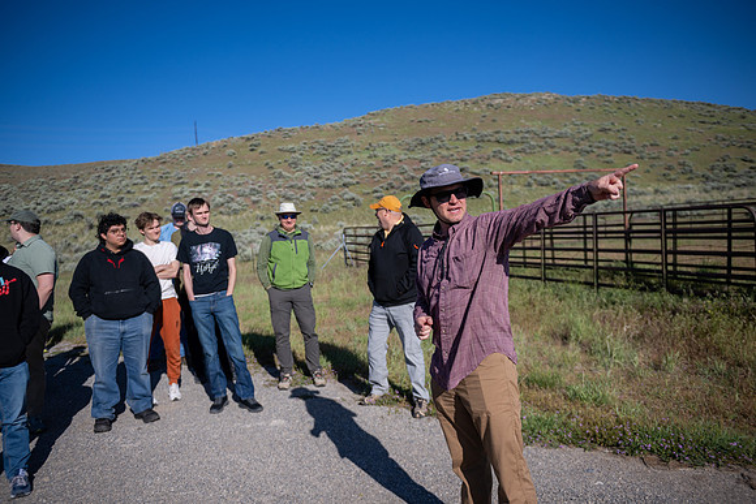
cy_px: 252
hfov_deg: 65.5
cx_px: 378
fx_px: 588
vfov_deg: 46.4
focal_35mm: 28
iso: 100
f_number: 2.8
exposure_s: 1/4000
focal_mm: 28
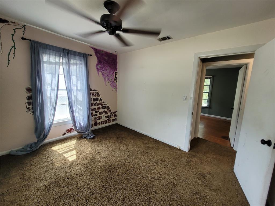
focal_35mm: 13
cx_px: 138
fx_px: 103
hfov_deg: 106.2
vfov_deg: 89.9
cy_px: 103
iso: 80
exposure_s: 1/60
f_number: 2.2
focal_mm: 1.74
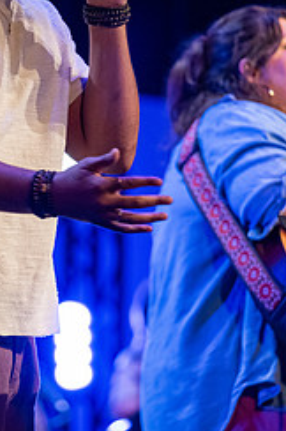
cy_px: 198
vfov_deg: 5.3
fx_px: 4636
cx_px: 72
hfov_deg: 3.5
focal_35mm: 388
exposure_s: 1/210
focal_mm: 140
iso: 2000
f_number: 2.8
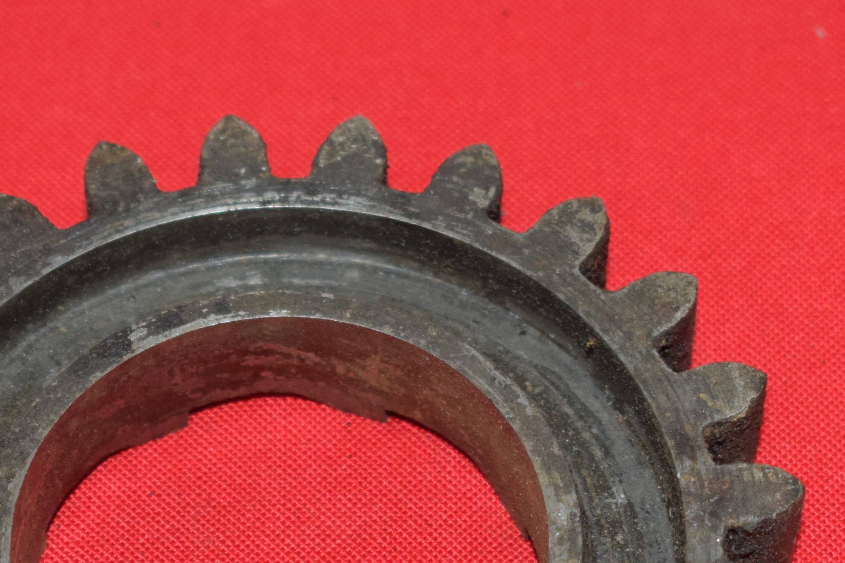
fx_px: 4700
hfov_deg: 10.3
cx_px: 365
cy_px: 629
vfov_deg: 6.8
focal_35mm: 200
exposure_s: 1/200
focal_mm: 55
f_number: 5.6
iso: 1250
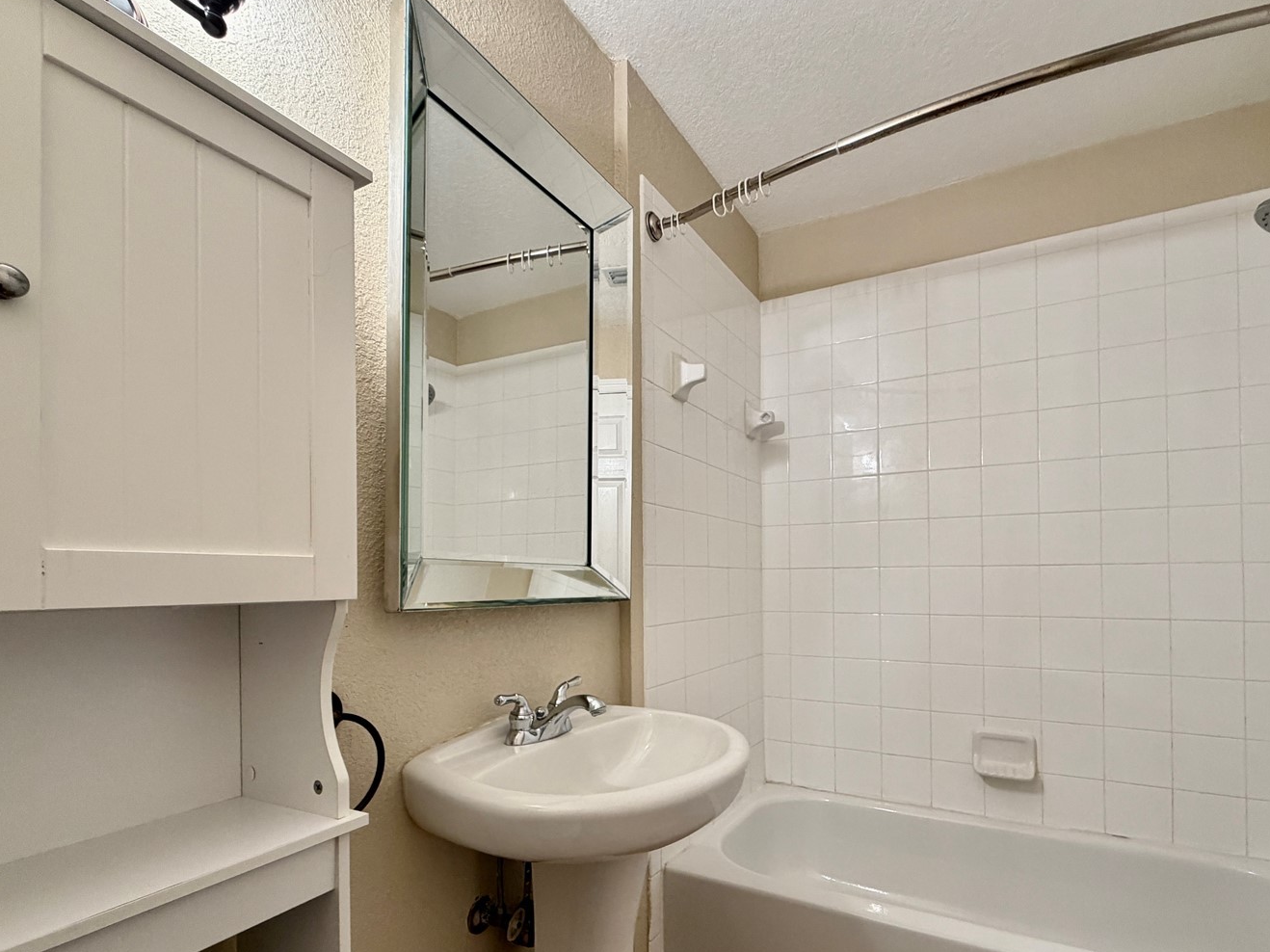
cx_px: 690
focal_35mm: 17
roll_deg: +0.6
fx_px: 624
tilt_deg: +0.6
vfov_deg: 73.9
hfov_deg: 90.8
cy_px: 569
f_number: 2.2
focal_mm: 2.22
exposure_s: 1/60
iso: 250
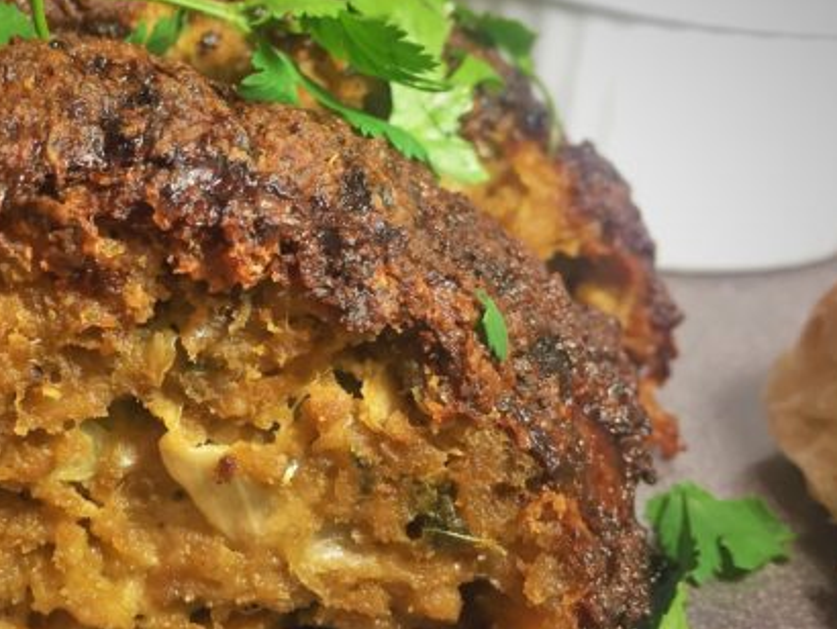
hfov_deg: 40.5
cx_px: 255
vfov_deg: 31.5
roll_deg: -3.9
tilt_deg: -32.9
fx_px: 1113
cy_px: 345
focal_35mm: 46
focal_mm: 4.15
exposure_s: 1/33
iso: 80
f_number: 2.2
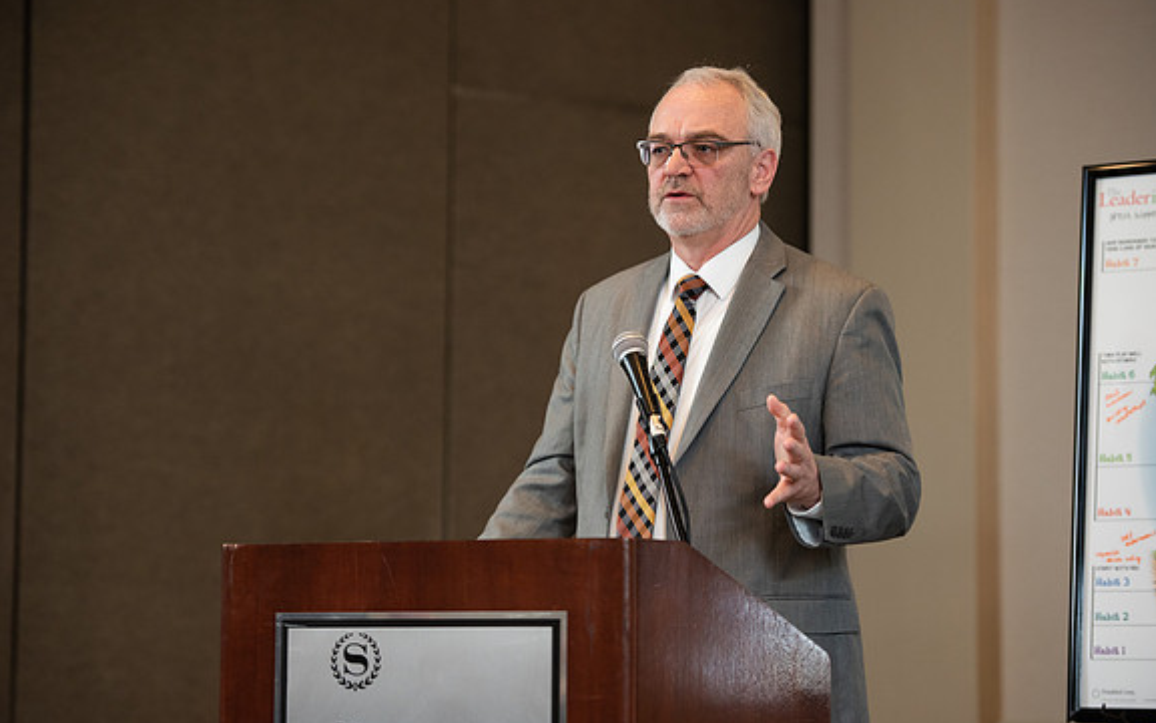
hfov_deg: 17.5
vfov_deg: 11.0
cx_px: 578
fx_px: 3749
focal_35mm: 119
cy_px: 360
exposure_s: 1/200
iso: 1250
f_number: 3.2
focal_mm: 116
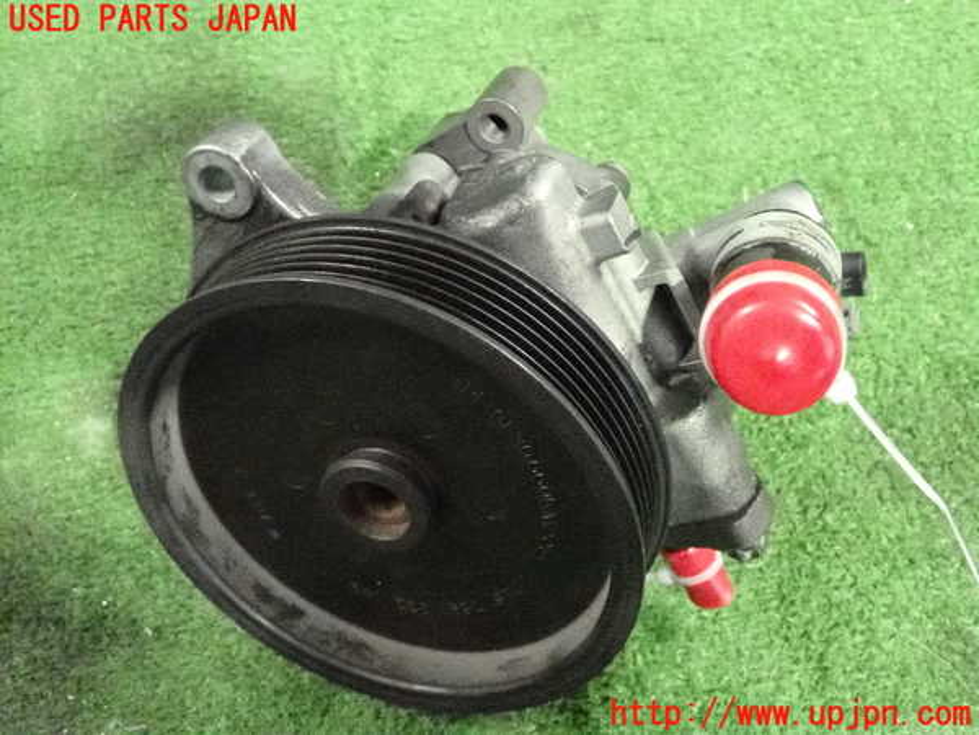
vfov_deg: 30.9
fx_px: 1329
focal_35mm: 47
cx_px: 490
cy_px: 368
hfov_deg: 40.4
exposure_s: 1/125
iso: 8000
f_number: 3.1
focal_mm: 8.4
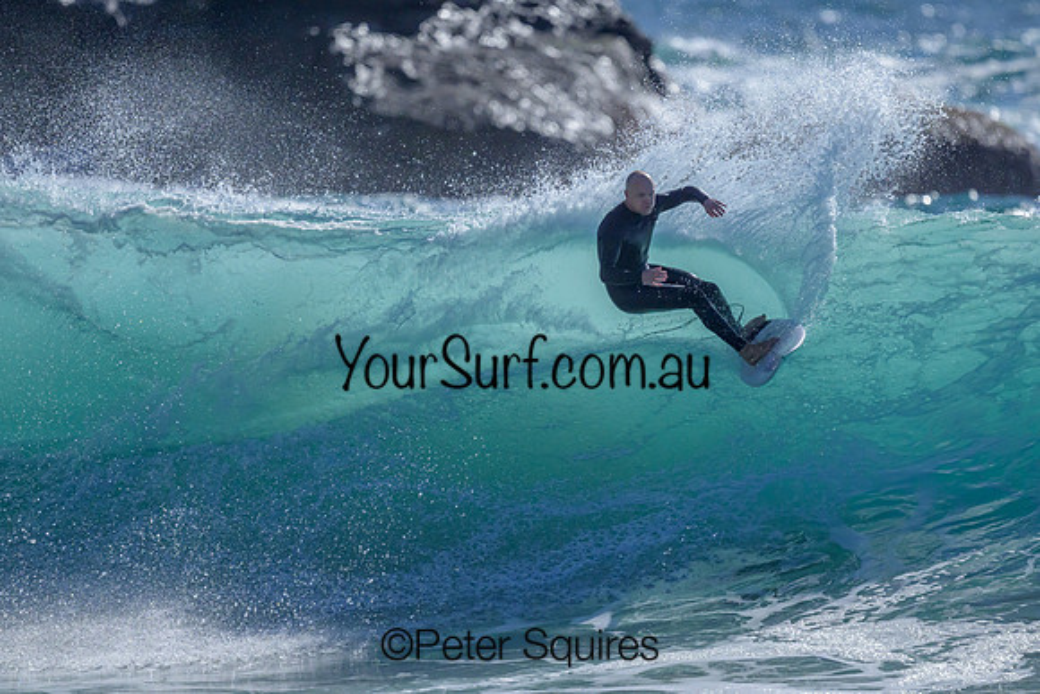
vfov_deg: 1.4
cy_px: 392
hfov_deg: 2.1
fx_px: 28403
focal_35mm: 983
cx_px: 587
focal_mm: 800
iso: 1600
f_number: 6.3
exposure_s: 1/2000
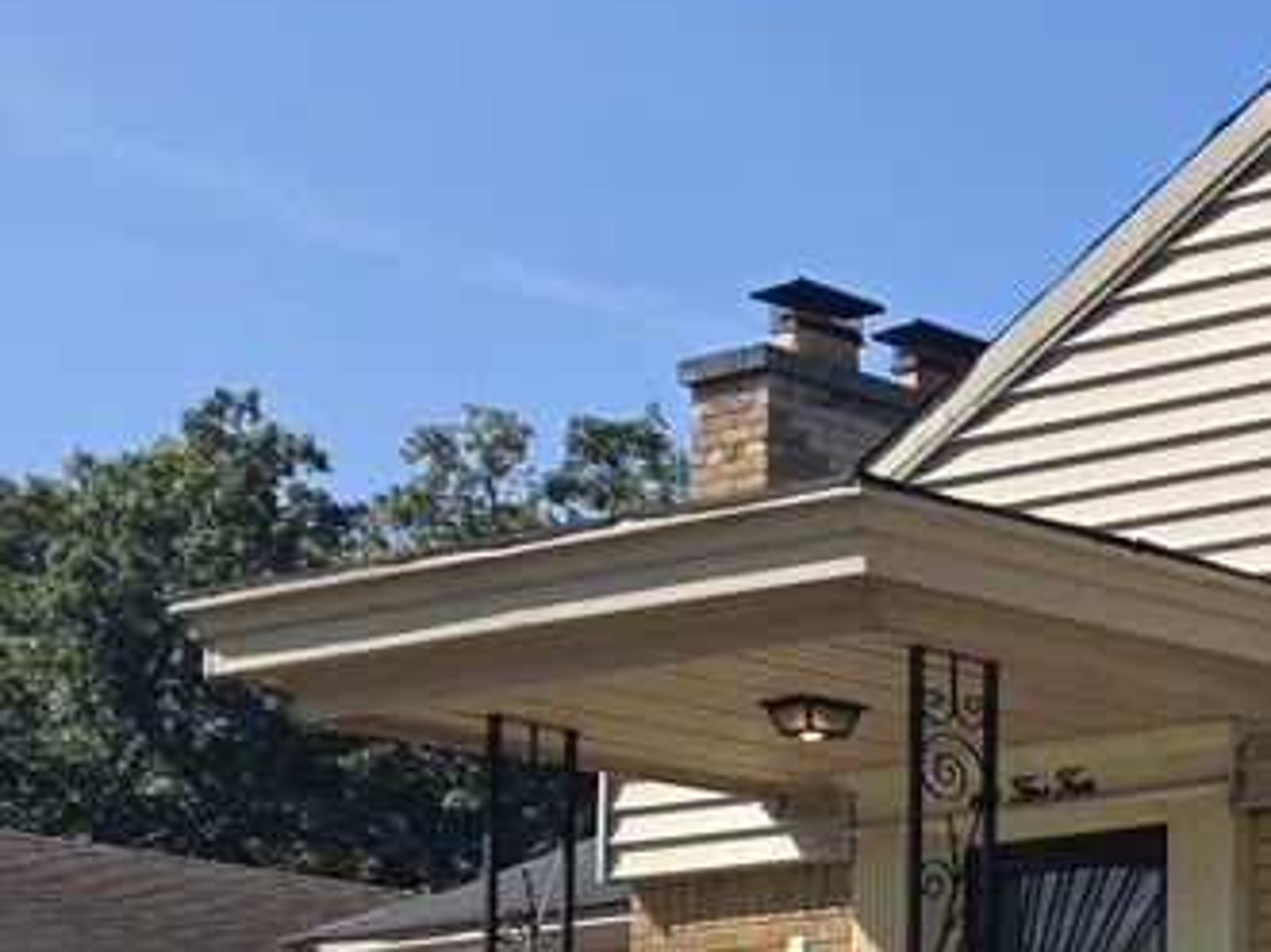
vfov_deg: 14.0
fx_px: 3670
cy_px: 1370
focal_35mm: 100
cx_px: 2212
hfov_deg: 16.7
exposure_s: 1/4650
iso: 80
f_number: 1.7
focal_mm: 6.3
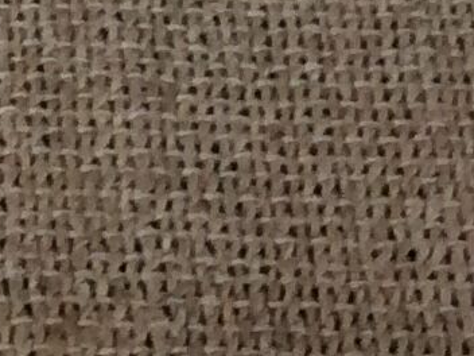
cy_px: 844
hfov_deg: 8.4
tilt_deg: -53.5
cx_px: 280
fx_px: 3218
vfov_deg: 6.1
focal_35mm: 235
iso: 125
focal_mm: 3.3
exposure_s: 1/25
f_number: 2.4
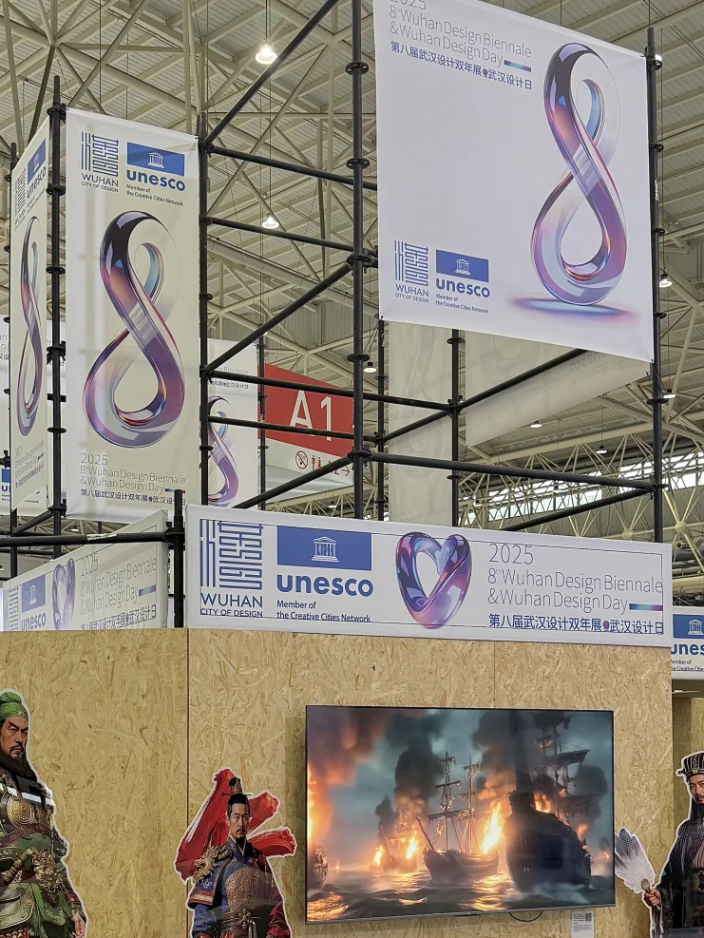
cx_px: 385
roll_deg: -0.7
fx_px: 948
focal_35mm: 35
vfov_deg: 52.4
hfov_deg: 40.7
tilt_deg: +3.3
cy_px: 540
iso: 160
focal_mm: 6.76
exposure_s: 1/100
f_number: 1.78
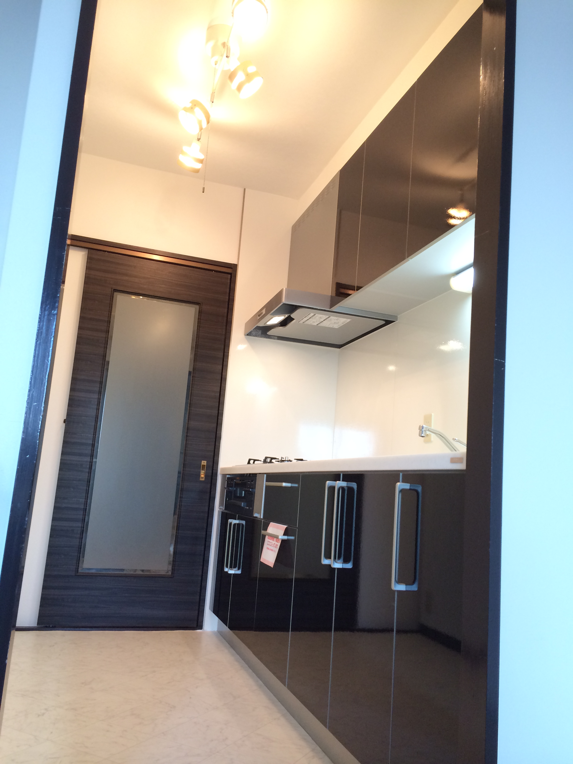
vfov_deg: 60.0
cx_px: 286
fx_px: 662
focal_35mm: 30
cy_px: 382
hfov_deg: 46.8
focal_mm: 4.12
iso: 80
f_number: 2.2
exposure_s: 1/30
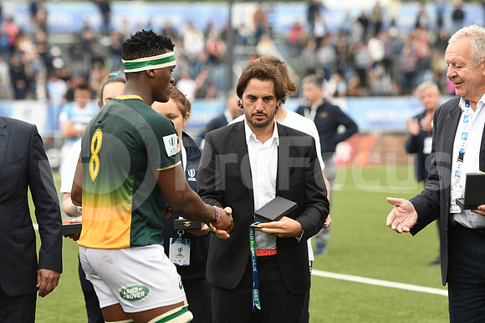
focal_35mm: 183
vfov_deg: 7.5
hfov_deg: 11.2
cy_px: 162
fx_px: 2466
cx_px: 242
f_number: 2.8
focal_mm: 122
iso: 500
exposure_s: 1/800
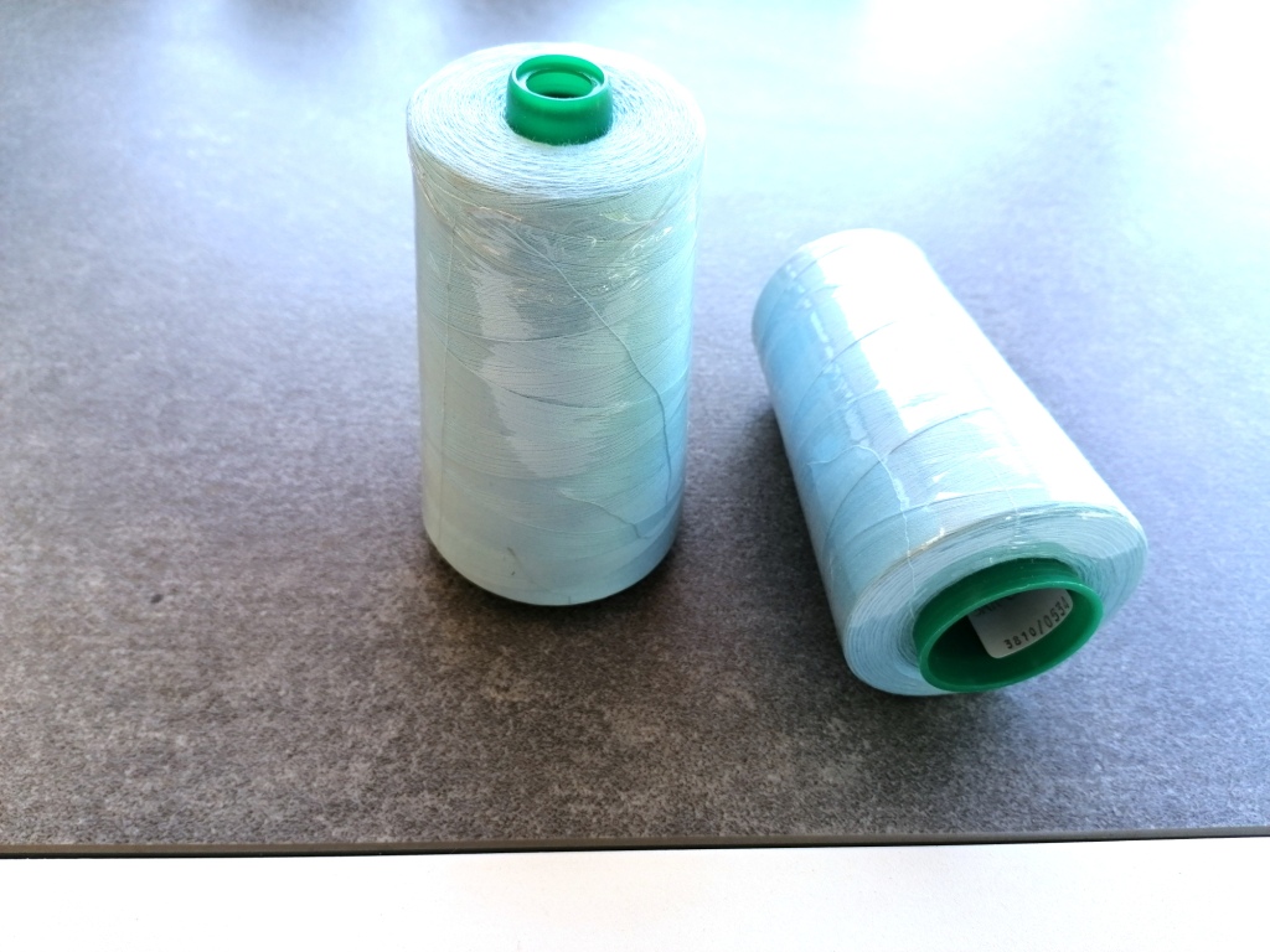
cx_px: 635
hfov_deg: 65.3
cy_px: 476
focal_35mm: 27
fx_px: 991
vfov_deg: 51.4
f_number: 1.8
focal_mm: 4.75
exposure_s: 1/166
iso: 50
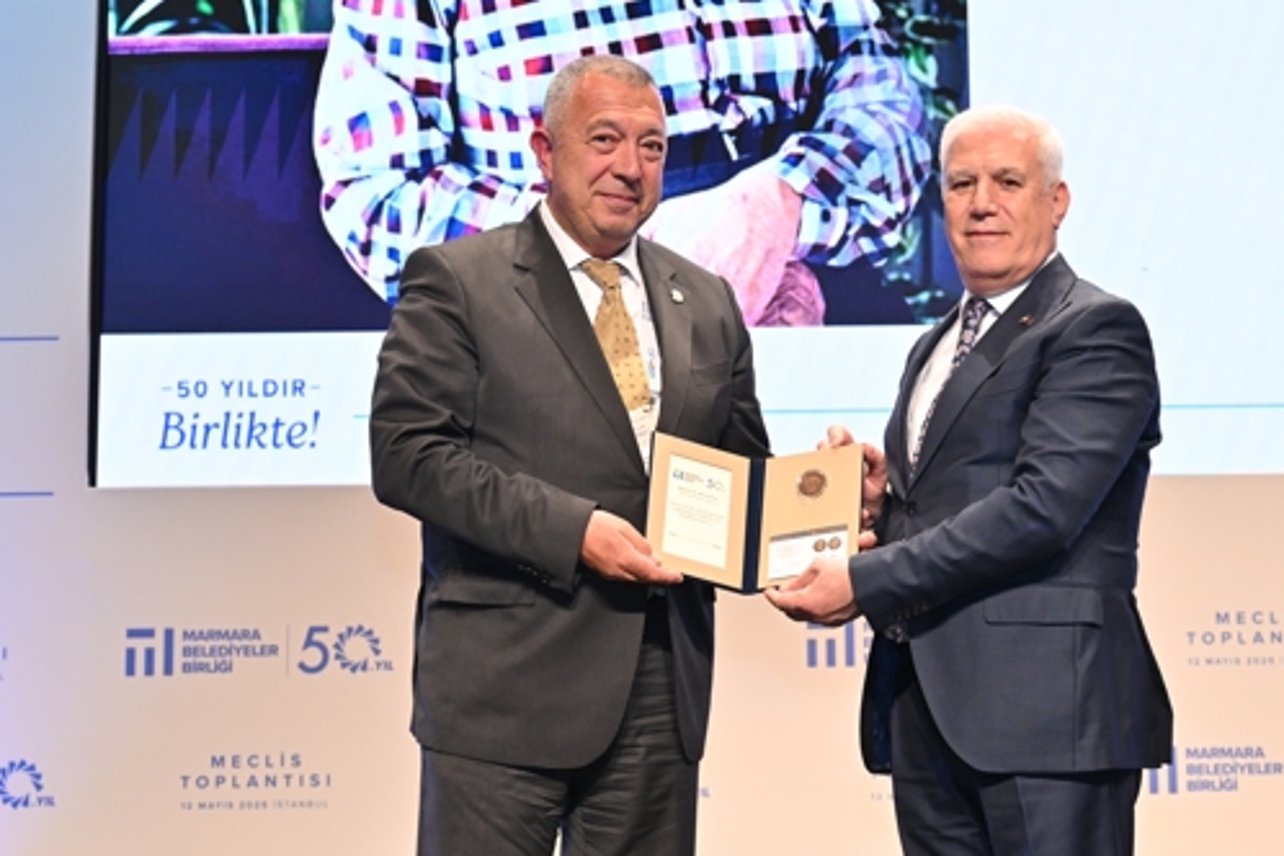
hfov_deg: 23.9
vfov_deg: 16.0
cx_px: 732
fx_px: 3031
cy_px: 307
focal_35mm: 85
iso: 1600
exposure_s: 1/200
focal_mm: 47
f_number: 5
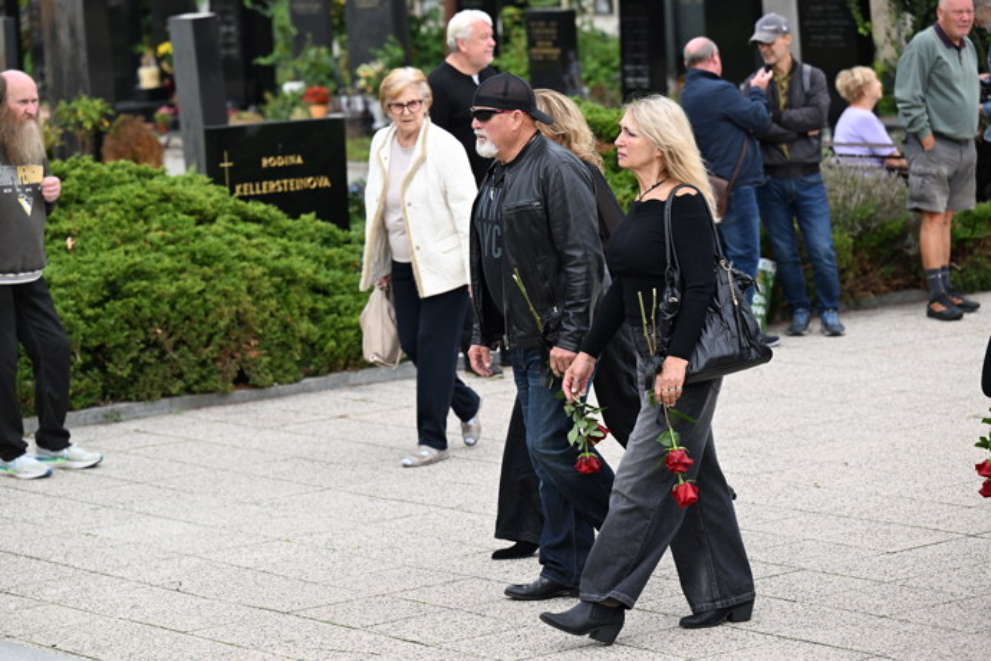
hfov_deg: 15.8
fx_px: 3578
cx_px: 496
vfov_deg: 10.5
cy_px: 330
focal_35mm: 130
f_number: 4
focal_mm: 130
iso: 500
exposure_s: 1/1600
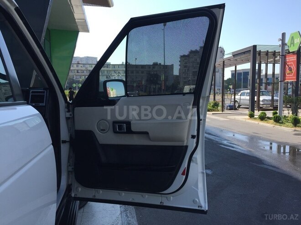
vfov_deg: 48.2
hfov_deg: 61.7
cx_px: 150
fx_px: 252
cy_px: 112
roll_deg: -0.7
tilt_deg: -3.8
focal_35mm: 29
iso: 32
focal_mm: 4.15
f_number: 2.2
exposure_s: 1/1163
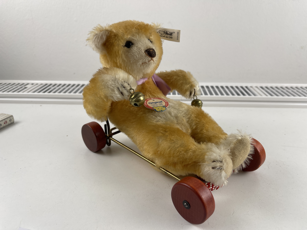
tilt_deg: -24.8
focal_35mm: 25
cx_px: 154
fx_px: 222
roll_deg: -0.1
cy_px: 115
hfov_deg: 69.4
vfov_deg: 54.9
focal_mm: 5.1
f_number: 1.6
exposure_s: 1/197
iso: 32
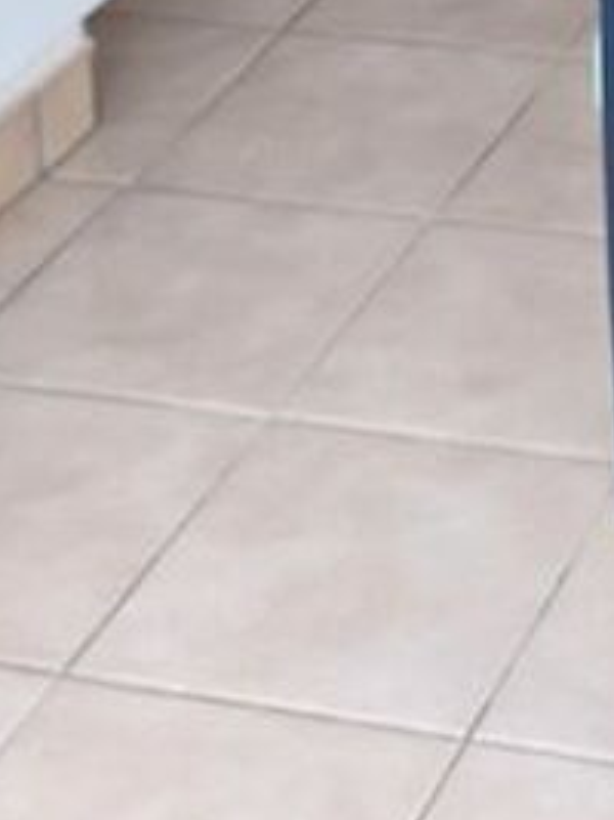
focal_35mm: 115
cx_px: 1087
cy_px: -1030
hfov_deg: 11.9
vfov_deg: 13.5
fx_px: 2722
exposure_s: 1/100
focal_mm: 5.54
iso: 40
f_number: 1.8
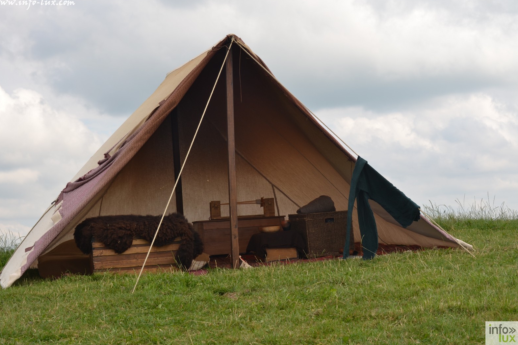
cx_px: 257
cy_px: 172
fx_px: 1216
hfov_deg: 24.1
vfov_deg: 16.2
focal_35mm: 85
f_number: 9
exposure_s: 1/200
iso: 100
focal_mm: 55
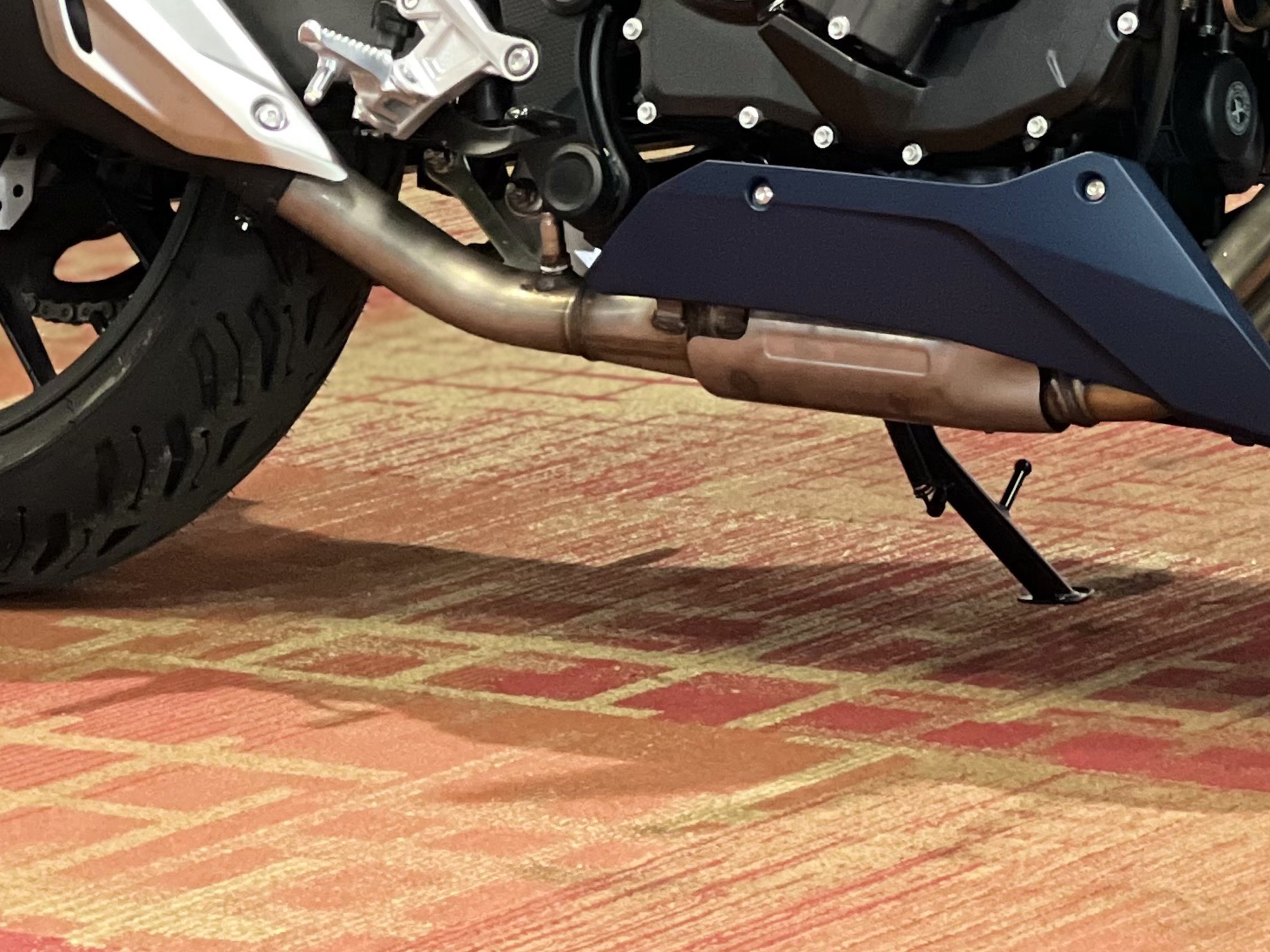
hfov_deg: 9.3
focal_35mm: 212
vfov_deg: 6.9
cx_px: 1009
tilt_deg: -4.3
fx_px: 7778
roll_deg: -0.2
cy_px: -273
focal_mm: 9
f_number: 2.8
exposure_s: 1/15
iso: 400
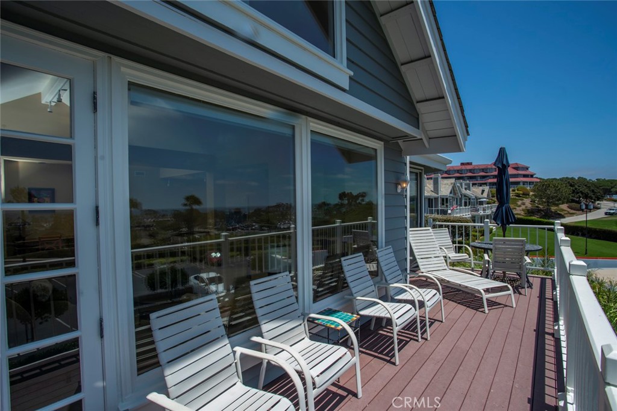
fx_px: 291
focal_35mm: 17
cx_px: 308
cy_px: 206
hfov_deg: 93.3
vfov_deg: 70.4
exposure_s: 1/250
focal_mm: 17
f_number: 9
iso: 160
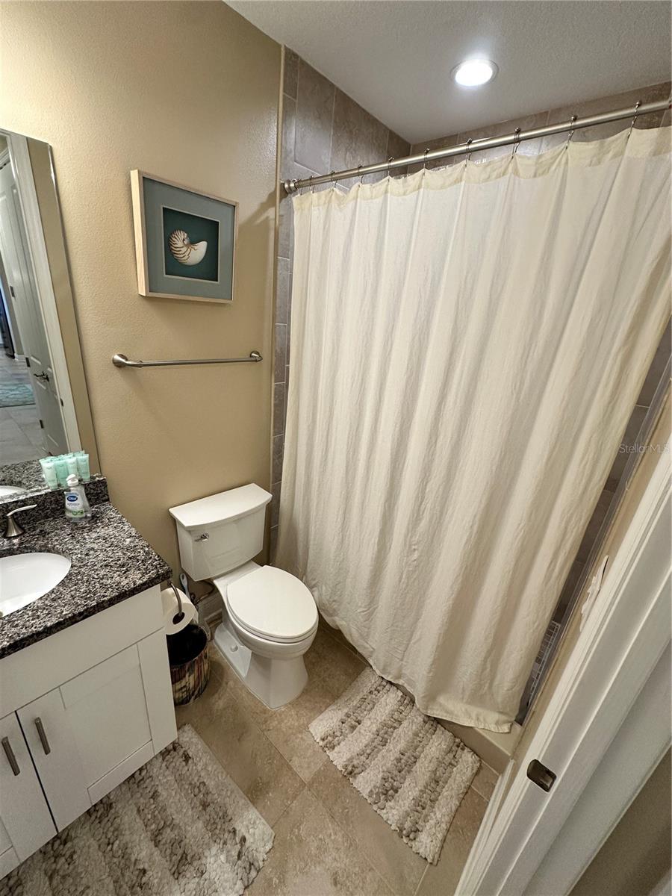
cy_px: 448
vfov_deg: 102.1
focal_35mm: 14
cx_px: 336
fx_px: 362
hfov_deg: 85.7
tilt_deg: -21.8
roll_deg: -7.2
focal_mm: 2.22
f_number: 2.2
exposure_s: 1/120
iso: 200
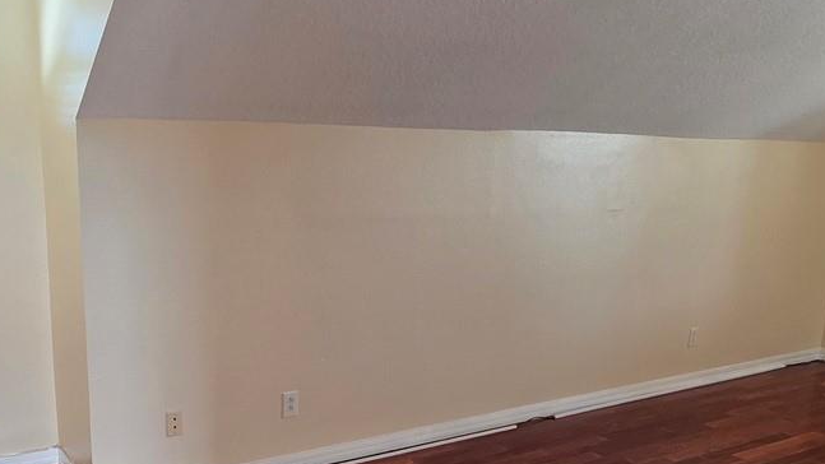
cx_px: 352
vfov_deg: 33.1
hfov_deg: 56.4
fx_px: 766
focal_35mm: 35
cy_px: 340
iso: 250
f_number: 1.9
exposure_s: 1/120
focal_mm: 2.2
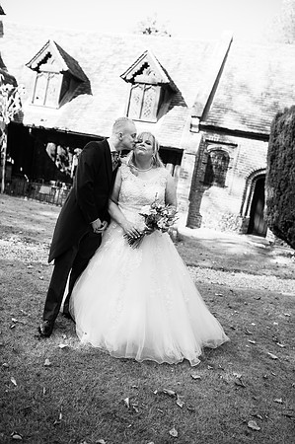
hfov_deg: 37.8
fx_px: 431
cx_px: 148
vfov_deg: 54.5
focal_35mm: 35
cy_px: 222
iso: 100
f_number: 2.8
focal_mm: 35
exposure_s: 1/320
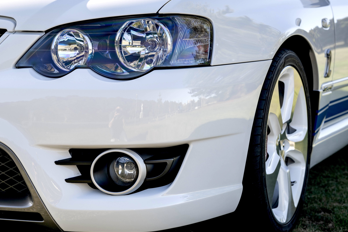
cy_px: 108
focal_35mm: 77
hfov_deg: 26.2
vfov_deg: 17.7
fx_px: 744
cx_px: 122
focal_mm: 50
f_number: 4.5
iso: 125
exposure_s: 1/320
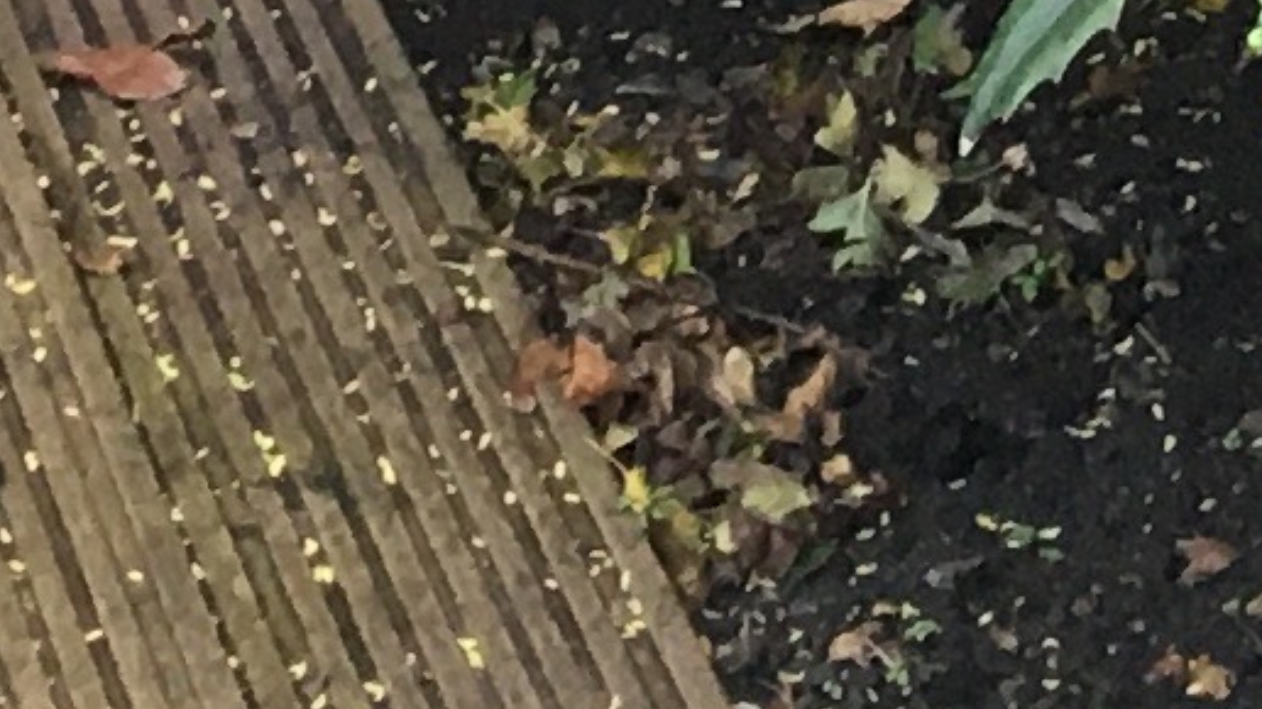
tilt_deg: -6.1
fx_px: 8264
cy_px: -2614
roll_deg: -1.5
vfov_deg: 4.4
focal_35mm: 247
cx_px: 1837
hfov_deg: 8.6
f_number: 2.2
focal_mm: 4.15
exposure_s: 1/33
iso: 32
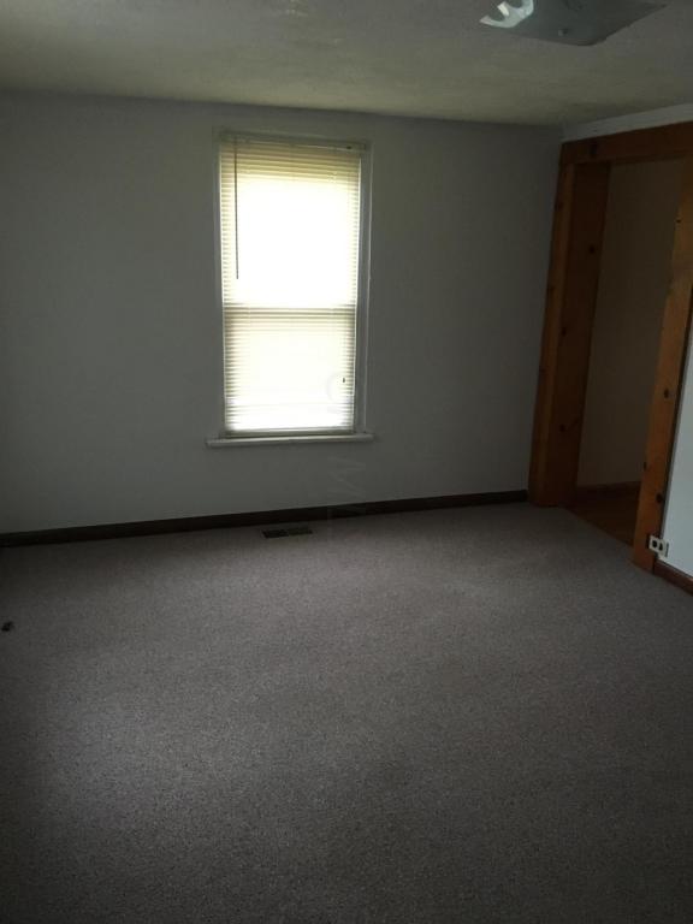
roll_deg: -1.1
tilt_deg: -14.3
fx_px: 774
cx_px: 346
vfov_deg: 61.7
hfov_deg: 48.2
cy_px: 462
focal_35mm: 29
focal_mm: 4.15
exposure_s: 1/30
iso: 160
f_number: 2.2
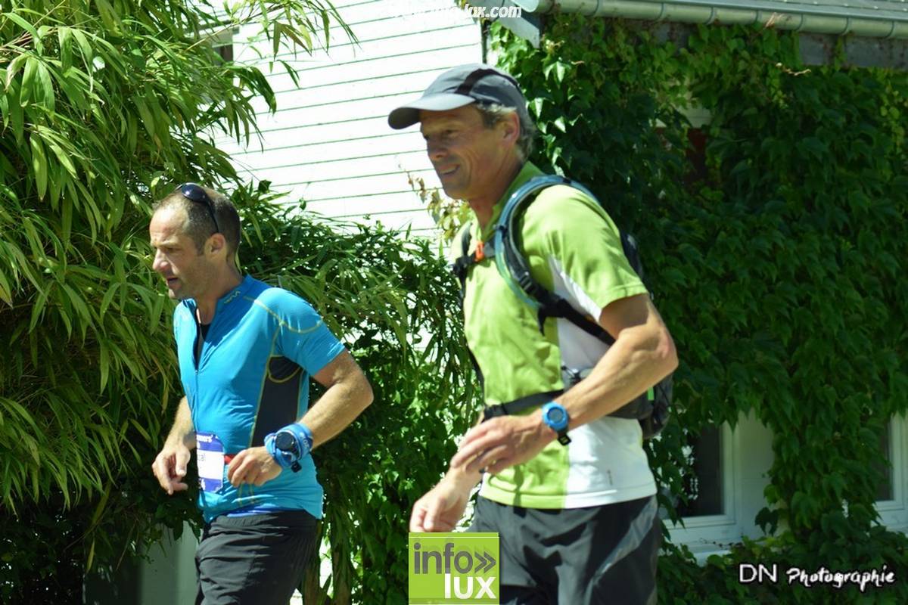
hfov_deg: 18.2
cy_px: 302
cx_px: 454
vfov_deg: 12.2
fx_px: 2837
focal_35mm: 112
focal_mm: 75
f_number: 5.6
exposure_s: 1/640
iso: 200
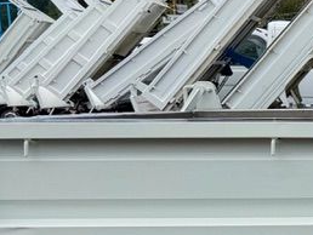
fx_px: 1077
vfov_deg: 12.5
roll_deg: +1.2
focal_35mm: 119
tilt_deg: -5.9
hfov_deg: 13.6
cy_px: 151
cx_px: 660
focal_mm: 6.76
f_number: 1.78
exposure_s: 1/4975
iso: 80
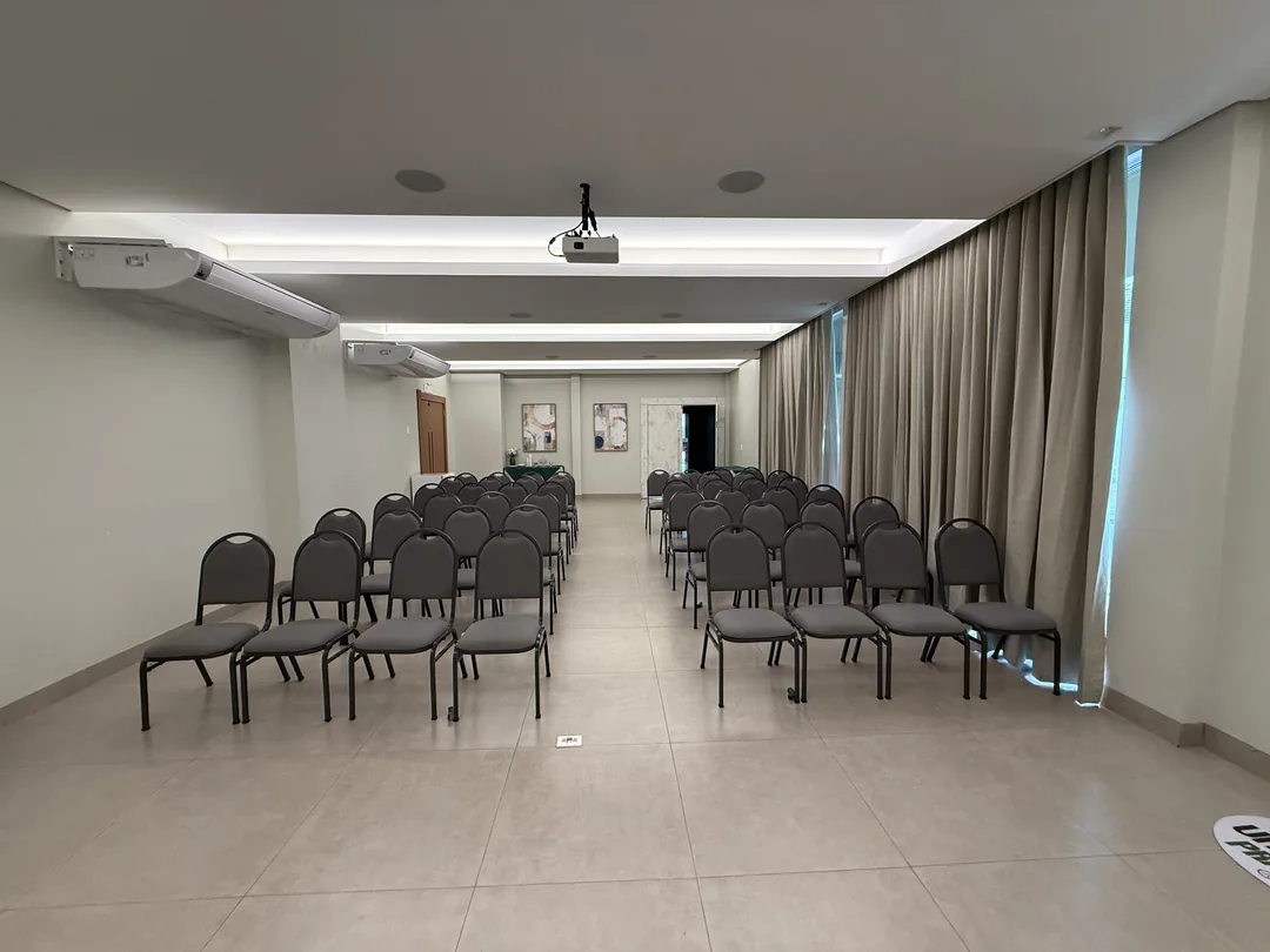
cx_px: 635
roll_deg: +0.7
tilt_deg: -4.2
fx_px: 514
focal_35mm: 14
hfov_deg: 102.1
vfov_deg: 85.7
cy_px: 476
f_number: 2.2
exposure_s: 1/120
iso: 250
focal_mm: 2.22
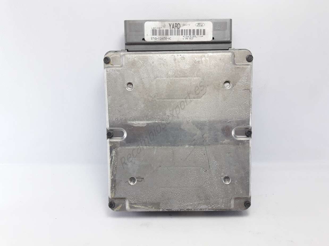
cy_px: 123
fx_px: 266
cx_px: 164
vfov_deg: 49.7
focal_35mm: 28
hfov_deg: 63.5
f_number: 1.9
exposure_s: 1/50
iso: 50
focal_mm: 3.7
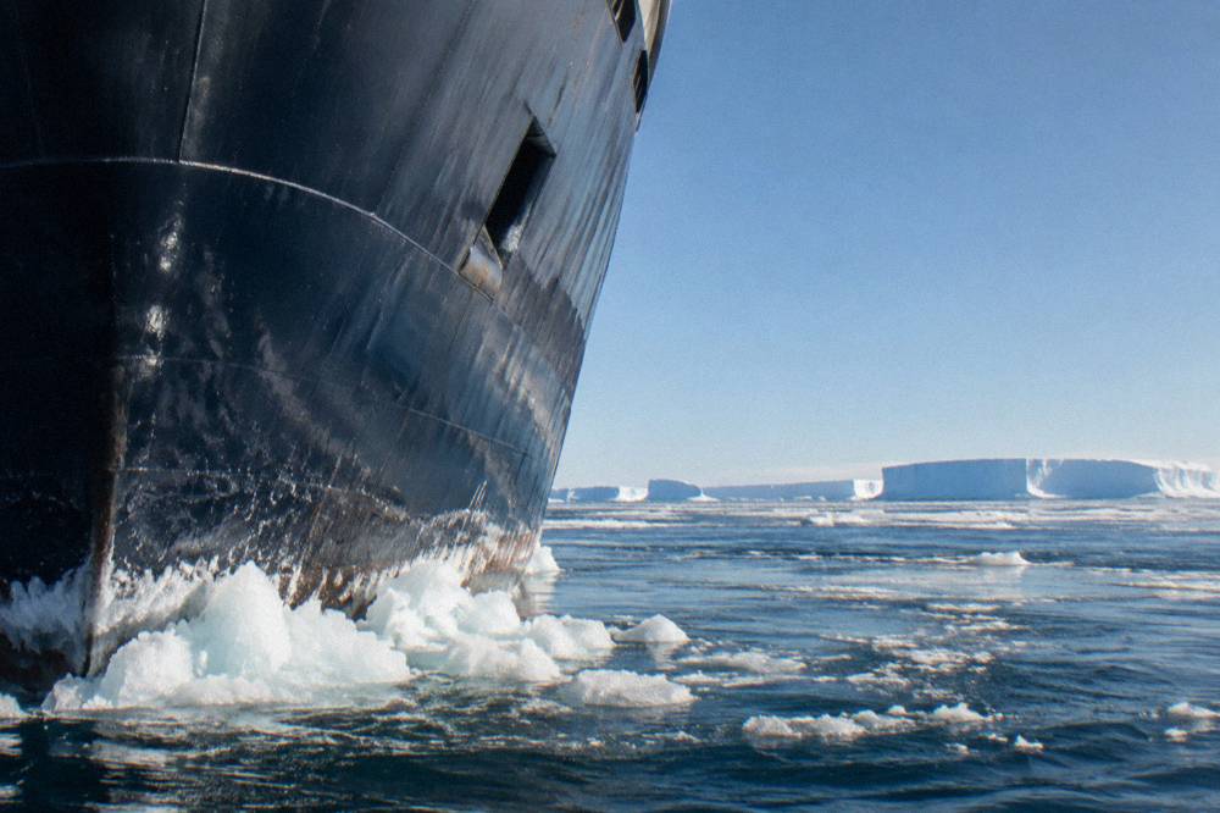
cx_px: 610
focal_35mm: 40
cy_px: 406
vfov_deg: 33.4
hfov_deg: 48.5
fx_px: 1355
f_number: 5.6
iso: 320
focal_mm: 40
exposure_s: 1/800
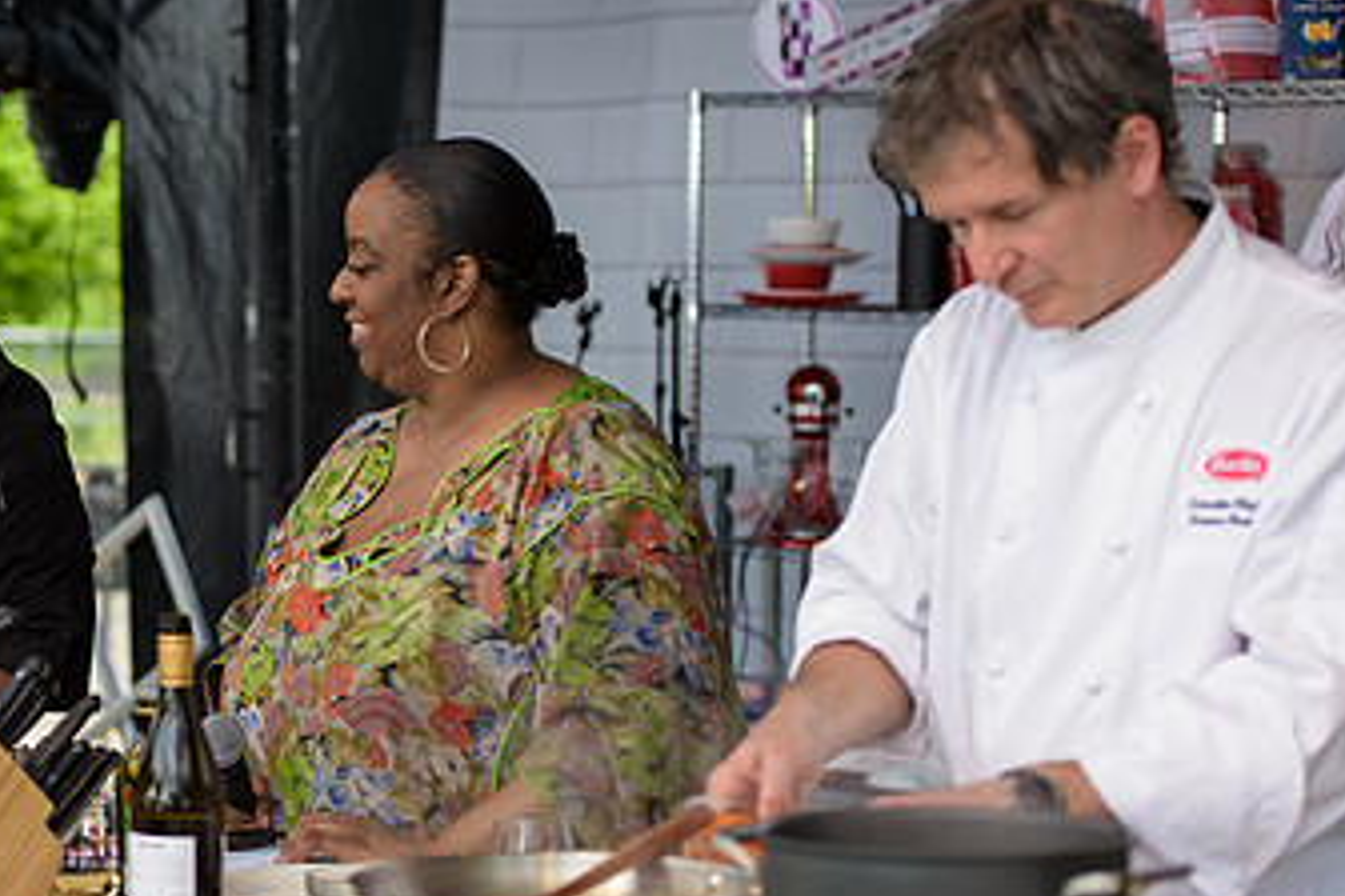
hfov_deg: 16.8
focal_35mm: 121
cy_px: 446
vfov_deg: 11.3
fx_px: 4520
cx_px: 212
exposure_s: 1/1000
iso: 250
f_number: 3.2
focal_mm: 70
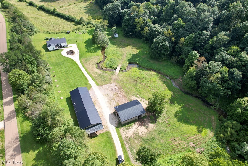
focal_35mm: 22
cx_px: 124
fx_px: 152
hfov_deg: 78.6
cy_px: 83
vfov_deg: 57.2
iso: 110
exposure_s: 1/725
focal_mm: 8.38
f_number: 2.8
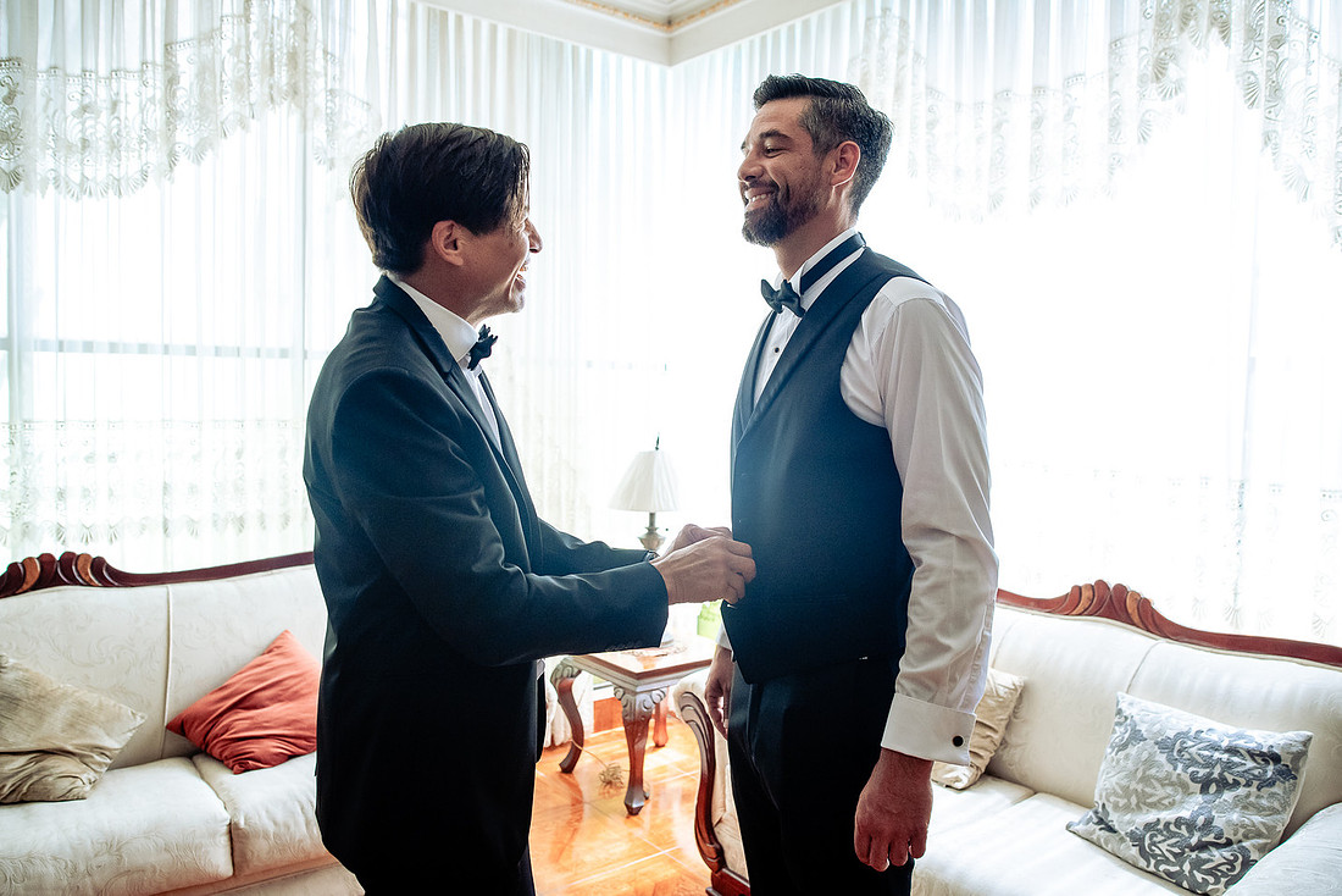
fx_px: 929
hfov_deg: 71.7
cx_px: 676
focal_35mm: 25
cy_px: 449
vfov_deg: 51.5
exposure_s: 1/160
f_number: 3.5
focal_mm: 24
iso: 1250
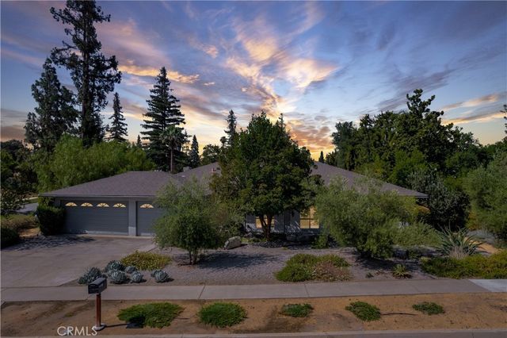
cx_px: 254
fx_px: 310
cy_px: 169
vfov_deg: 57.2
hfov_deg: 78.6
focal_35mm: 22
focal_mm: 8.38
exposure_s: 1/2000
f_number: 2.8
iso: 120
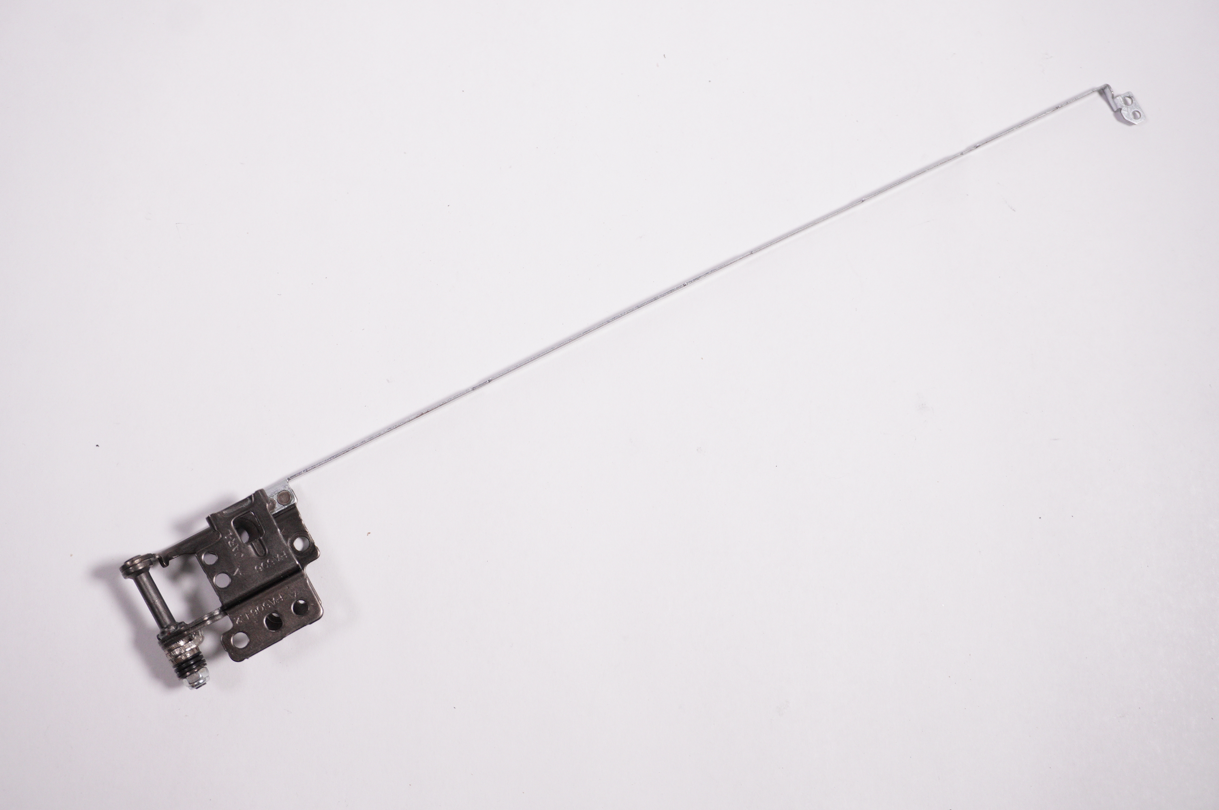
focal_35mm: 42
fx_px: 1421
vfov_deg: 31.8
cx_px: 610
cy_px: 405
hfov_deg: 46.4
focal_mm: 28
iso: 800
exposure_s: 1/250
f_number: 5.6
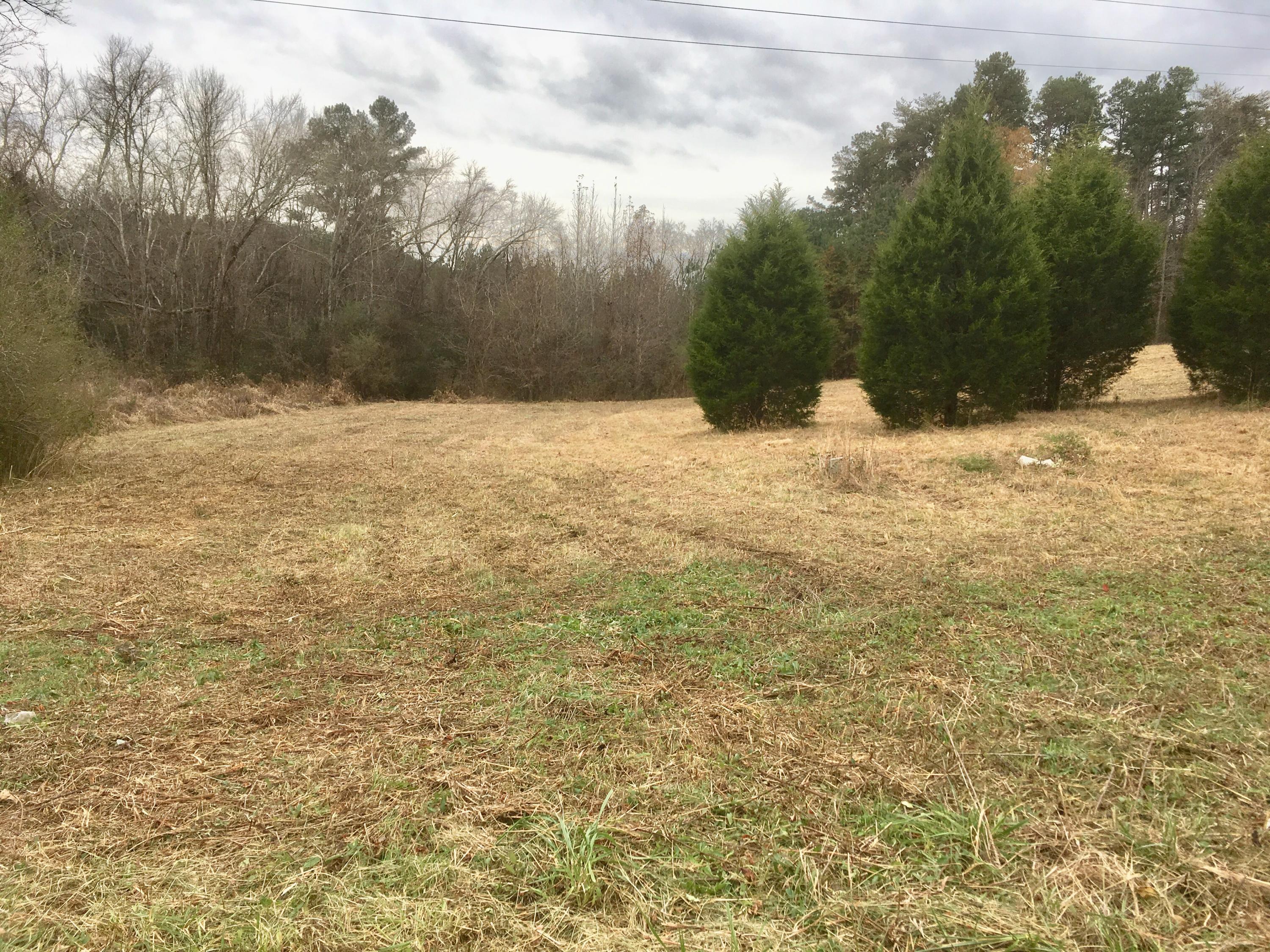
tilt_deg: -5.9
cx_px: 635
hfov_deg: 61.7
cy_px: 476
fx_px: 1064
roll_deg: -1.5
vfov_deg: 48.2
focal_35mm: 29
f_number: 2.2
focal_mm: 4.15
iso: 25
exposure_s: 1/513
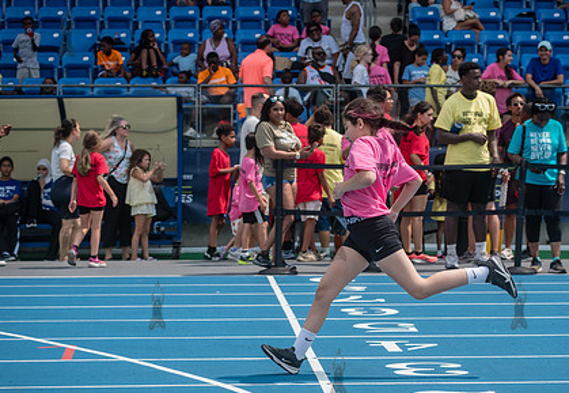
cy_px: 254
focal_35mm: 122
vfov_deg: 11.5
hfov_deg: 16.6
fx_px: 1949
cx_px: 377
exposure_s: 1/800
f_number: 5
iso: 160
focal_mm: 80
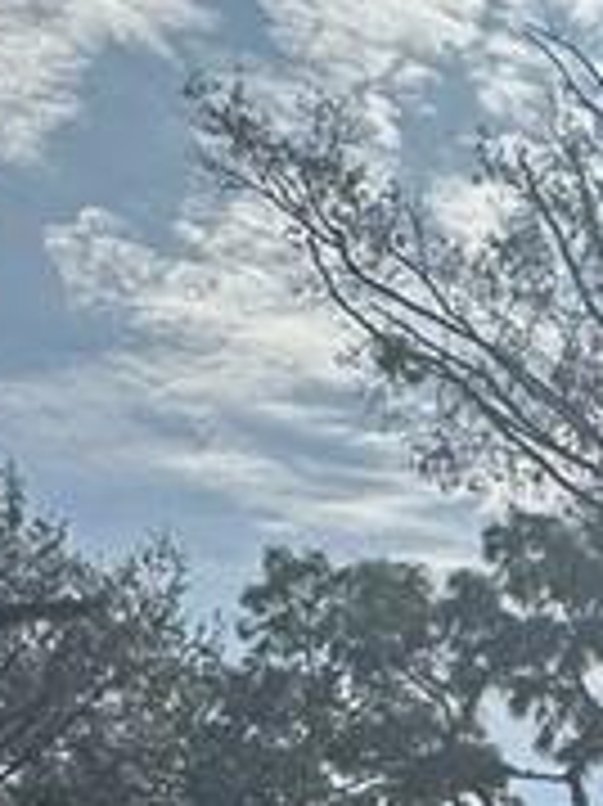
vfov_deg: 18.7
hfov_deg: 13.3
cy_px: 1175
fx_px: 2186
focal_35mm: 94
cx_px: 1238
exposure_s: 1/5814
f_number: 2.2
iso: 50
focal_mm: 2.22
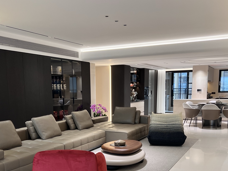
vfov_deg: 34.4
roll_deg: -0.1
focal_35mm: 41
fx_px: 270
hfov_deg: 45.7
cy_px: 129
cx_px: 102
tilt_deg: -10.1
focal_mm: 5.7
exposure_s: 1/103
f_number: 1.5
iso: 125
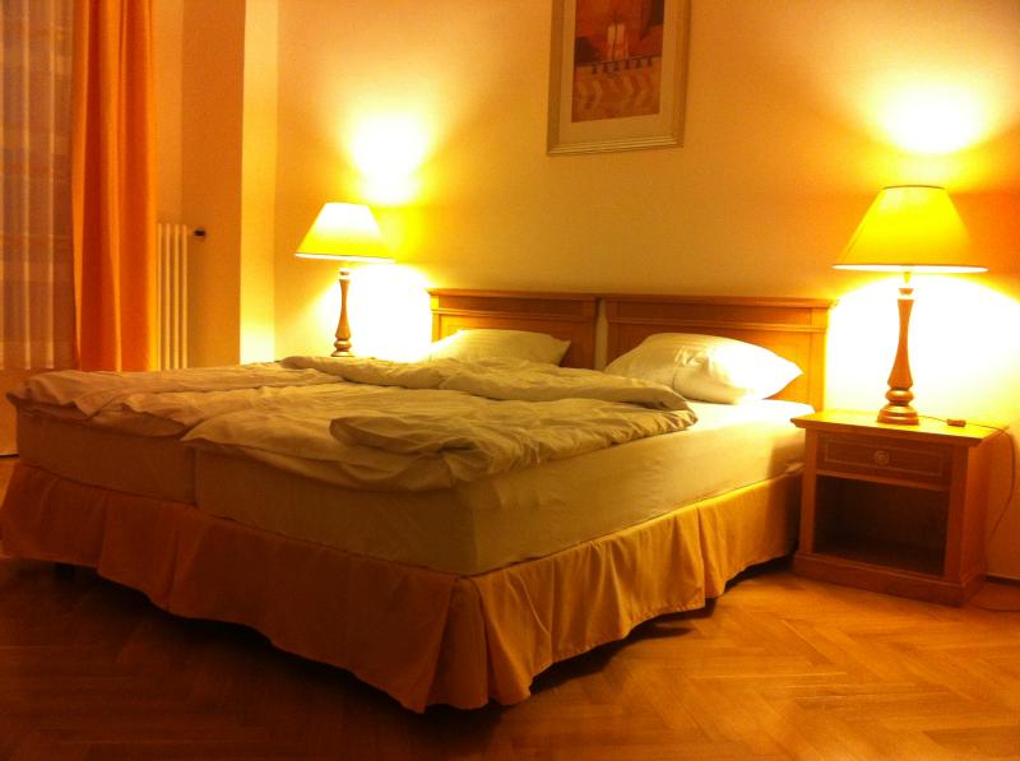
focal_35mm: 35
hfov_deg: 52.7
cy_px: 380
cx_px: 510
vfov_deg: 40.6
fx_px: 1029
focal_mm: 3.85
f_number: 2.8
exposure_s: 1/15
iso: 250
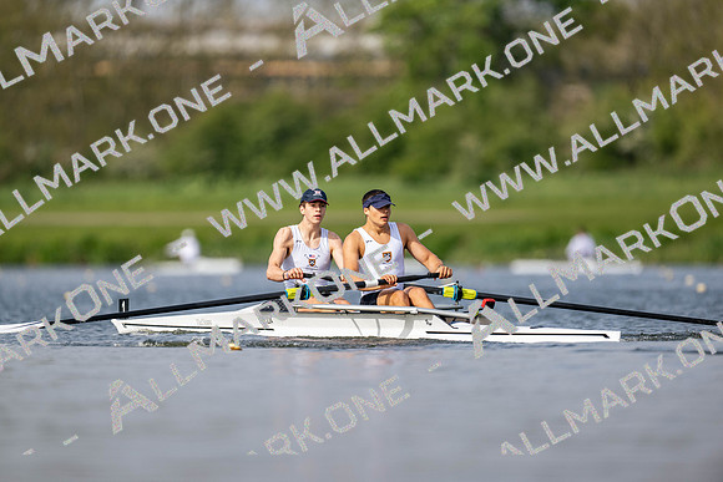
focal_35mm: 600
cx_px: 362
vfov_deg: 2.3
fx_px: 12052
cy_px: 241
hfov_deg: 3.4
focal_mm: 600
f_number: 4
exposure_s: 1/2500
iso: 280
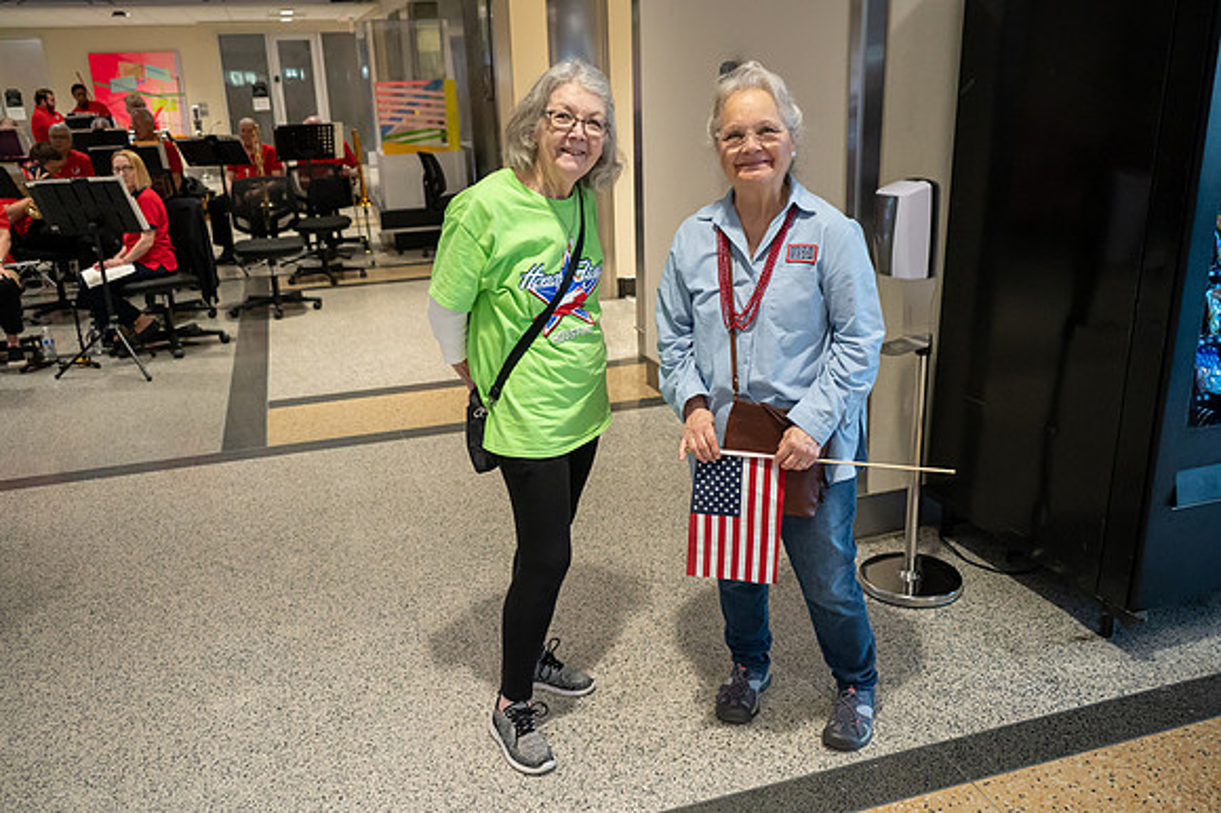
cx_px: 610
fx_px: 1051
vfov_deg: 42.3
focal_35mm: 31
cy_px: 406
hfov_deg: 60.3
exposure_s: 1/200
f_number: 4.5
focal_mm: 31
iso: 5600
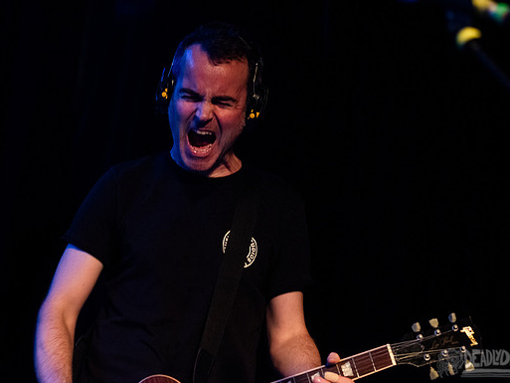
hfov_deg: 22.5
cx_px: 266
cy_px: 192
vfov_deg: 17.0
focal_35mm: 87
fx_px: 1282
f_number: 3.2
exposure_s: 1/80
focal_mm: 80
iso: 2500
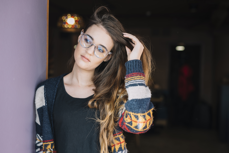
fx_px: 318
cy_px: 76
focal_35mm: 50
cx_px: 114
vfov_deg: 27.0
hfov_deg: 39.6
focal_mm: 50
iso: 200
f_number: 2.2
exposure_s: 1/160
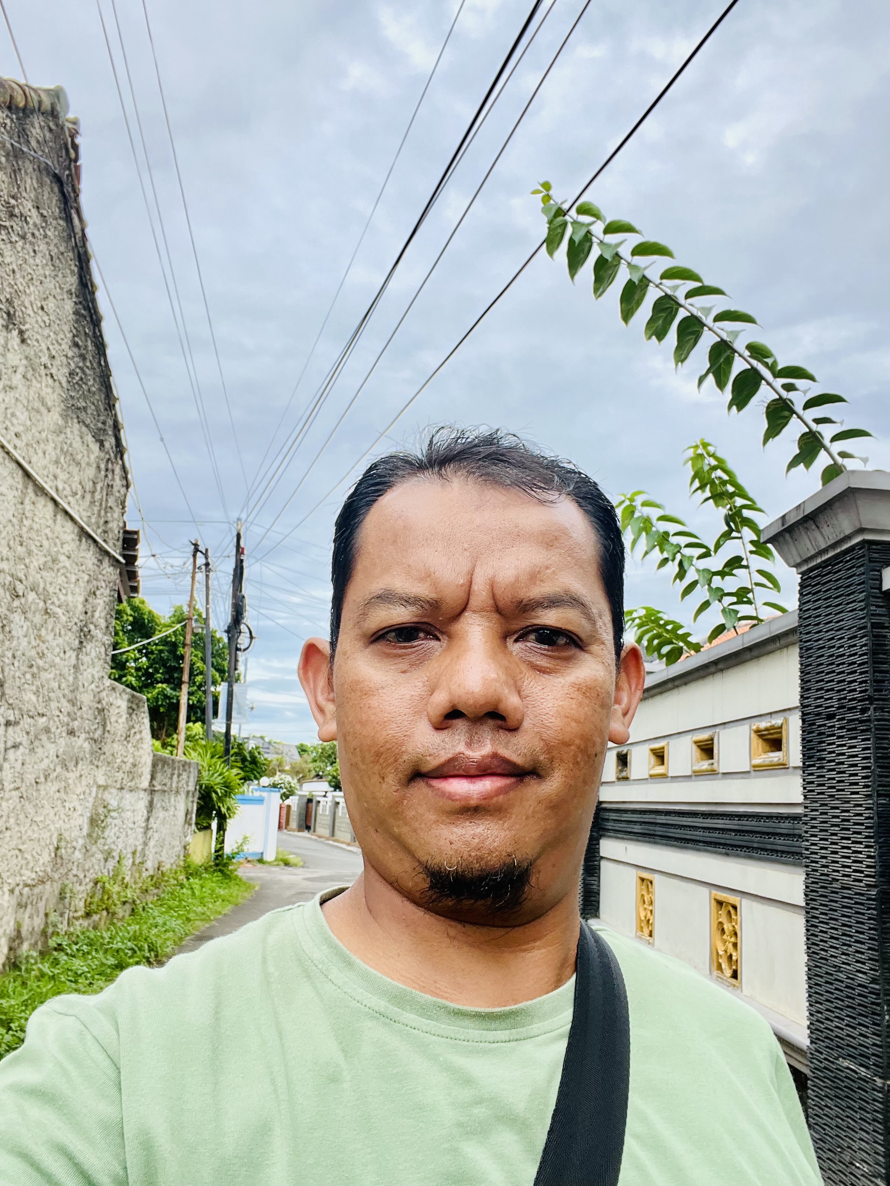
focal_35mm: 30
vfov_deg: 60.0
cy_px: 593
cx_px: 445
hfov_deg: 46.8
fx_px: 1028
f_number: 2.2
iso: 32
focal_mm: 2.71
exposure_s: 1/244
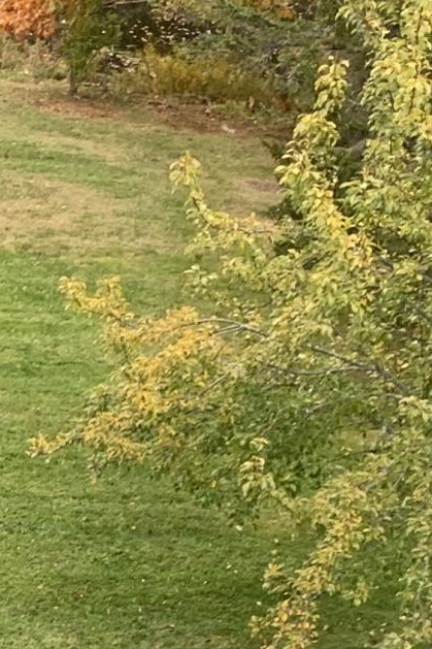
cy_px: 895
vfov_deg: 15.0
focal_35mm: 129
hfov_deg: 9.9
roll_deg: -8.1
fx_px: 2323
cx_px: -404
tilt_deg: -31.4
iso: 32
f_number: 1.8
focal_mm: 4.25
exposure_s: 1/122
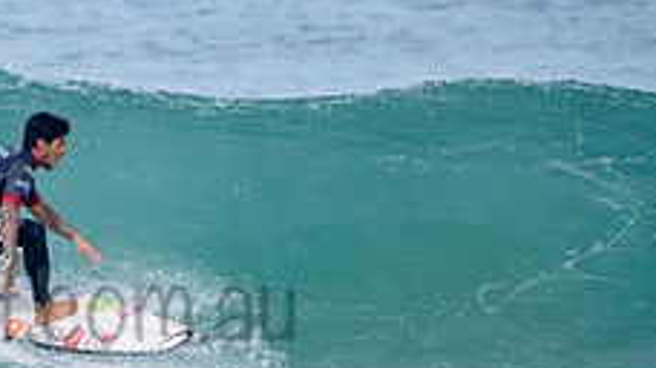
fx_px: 23193
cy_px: 275
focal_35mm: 1334
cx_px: -9
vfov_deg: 0.9
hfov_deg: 1.6
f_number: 5.6
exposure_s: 1/2000
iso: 250
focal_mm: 500
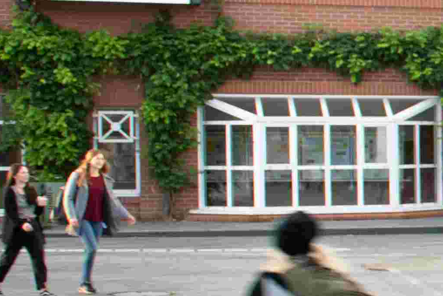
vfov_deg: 9.4
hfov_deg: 10.9
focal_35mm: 146
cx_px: 1189
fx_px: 1797
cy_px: 214
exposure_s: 1/50
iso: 64
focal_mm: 24
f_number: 4
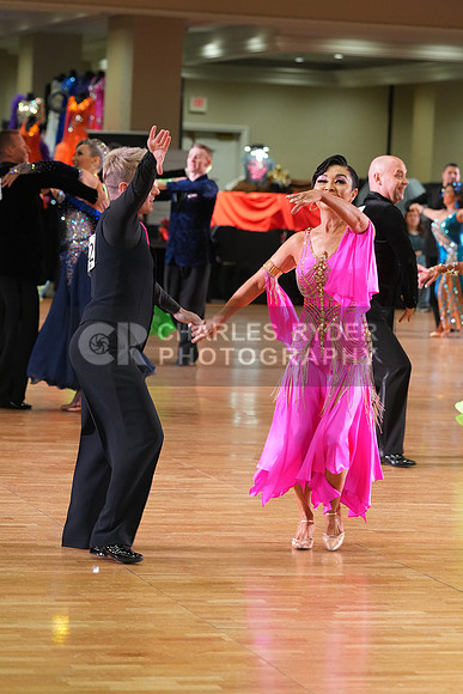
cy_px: 347
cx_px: 232
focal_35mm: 130
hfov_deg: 10.6
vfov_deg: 15.8
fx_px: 2506
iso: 3200
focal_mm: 130
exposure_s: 1/200
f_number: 5
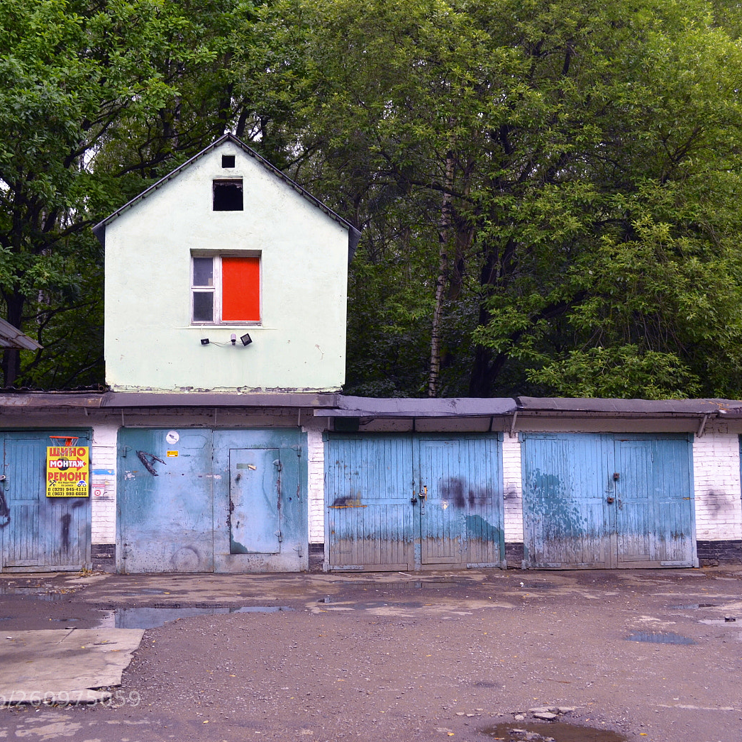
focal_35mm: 39
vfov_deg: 42.8
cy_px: 377
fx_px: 946
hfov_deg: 42.8
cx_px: 337
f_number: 5
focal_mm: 20
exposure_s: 1/100
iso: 400
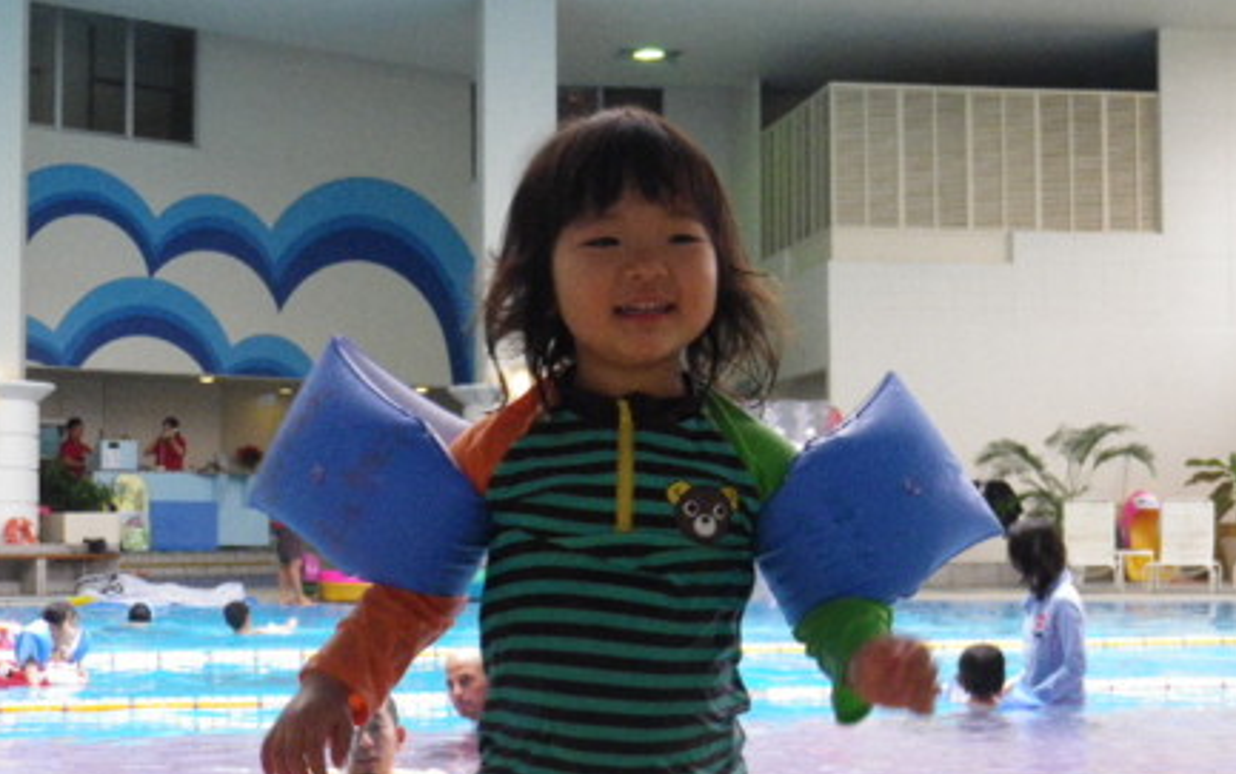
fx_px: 2190
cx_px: 625
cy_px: 408
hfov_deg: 31.5
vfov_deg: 20.0
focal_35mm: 65
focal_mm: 10.4
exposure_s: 1/60
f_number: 4.5
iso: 400
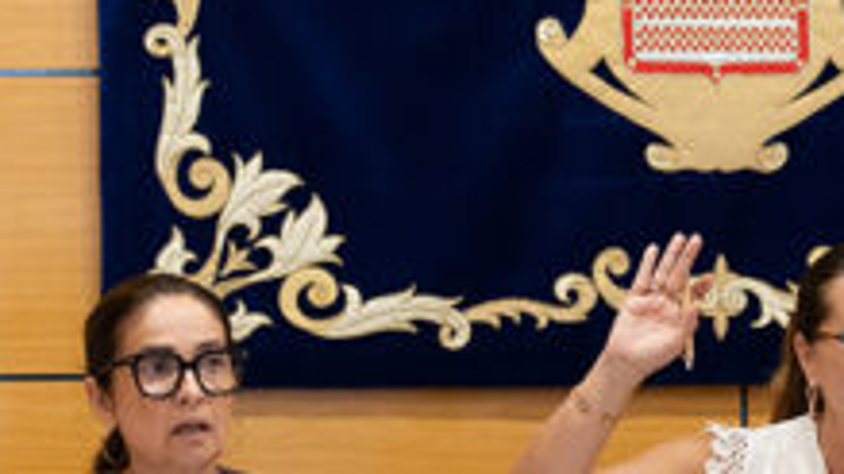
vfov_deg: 3.6
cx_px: 813
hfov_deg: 6.5
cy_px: 543
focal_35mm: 333
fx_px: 7450
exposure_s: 1/250
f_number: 4
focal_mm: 93
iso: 4000
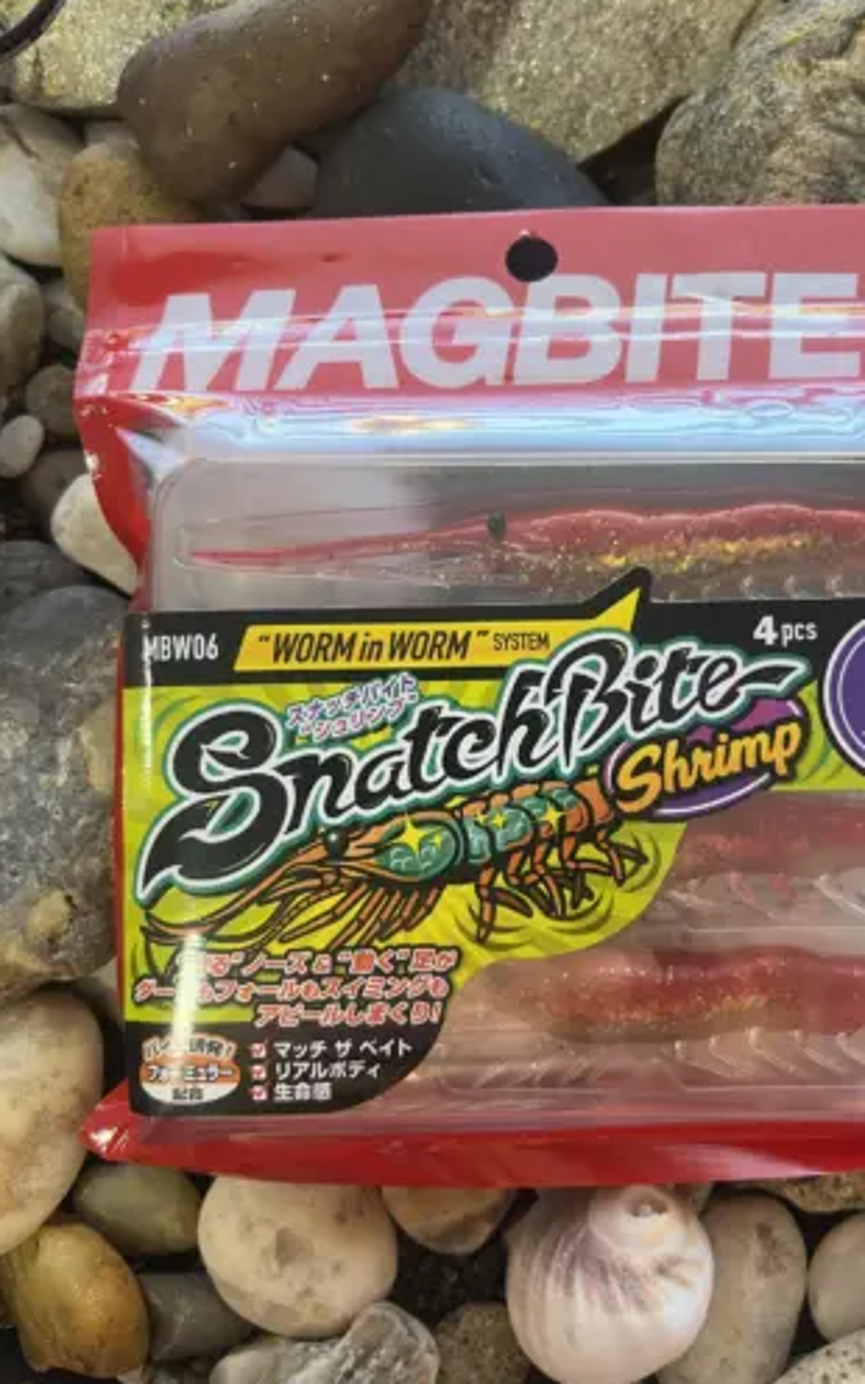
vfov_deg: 66.5
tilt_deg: -71.9
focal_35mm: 28
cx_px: 522
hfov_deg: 44.3
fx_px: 1056
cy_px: 686
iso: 125
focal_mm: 5.1
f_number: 1.6
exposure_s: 1/76
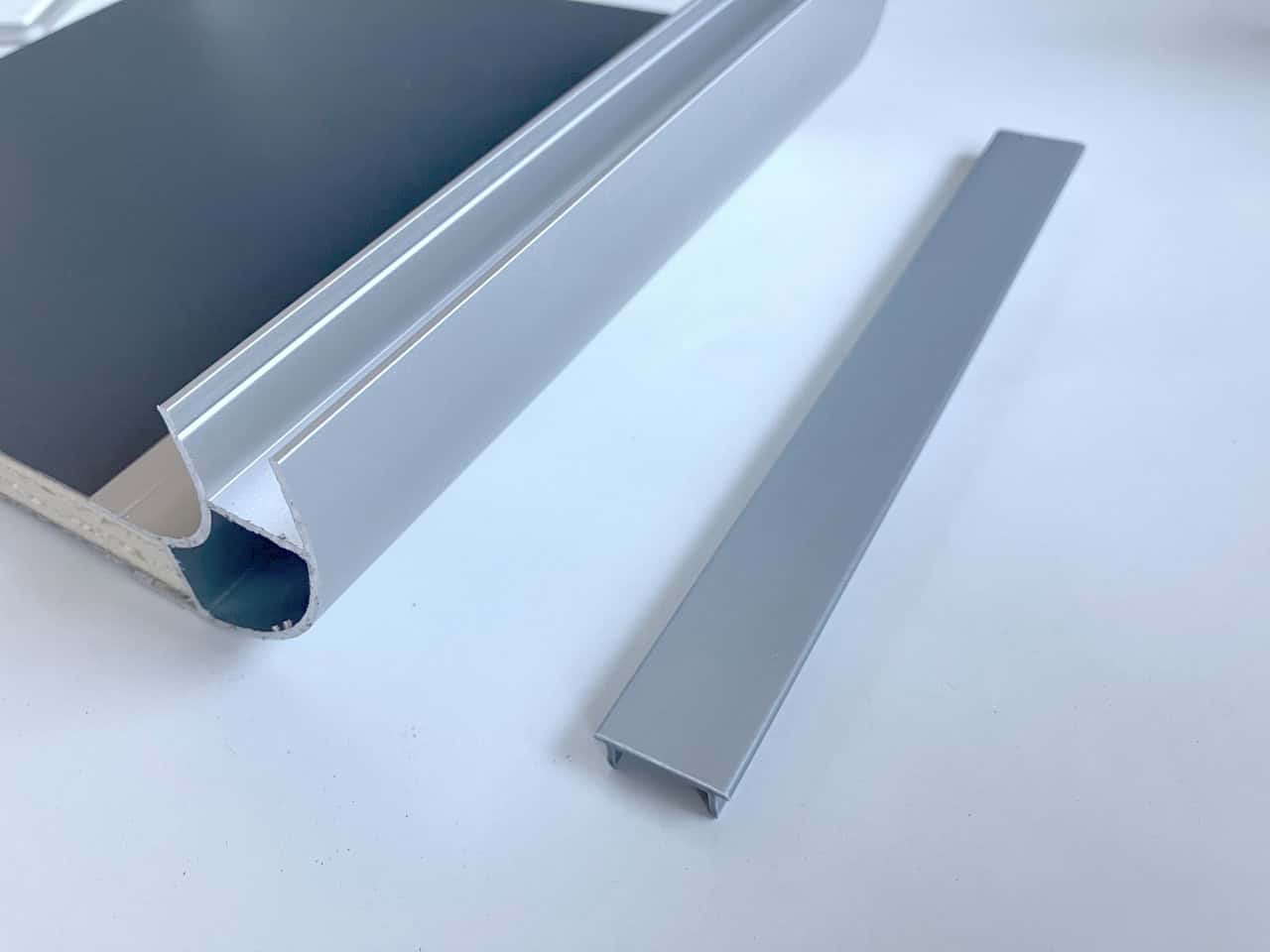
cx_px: 635
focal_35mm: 28
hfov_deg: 63.4
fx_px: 1027
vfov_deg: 49.7
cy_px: 476
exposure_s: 1/60
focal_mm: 4
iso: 100
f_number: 1.8
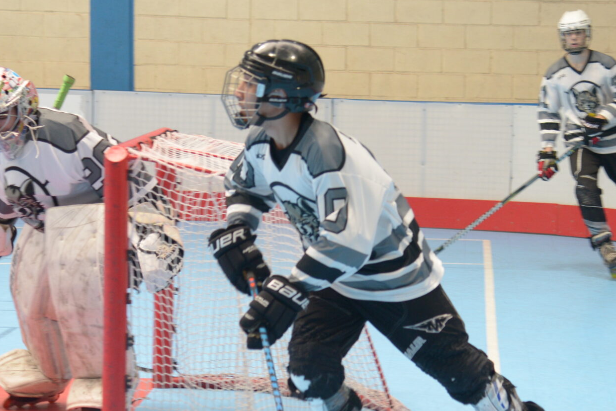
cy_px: 288
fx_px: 2653
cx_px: 377
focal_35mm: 155
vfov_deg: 8.9
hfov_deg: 13.2
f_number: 4.5
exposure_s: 1/200
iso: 1000
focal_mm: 75
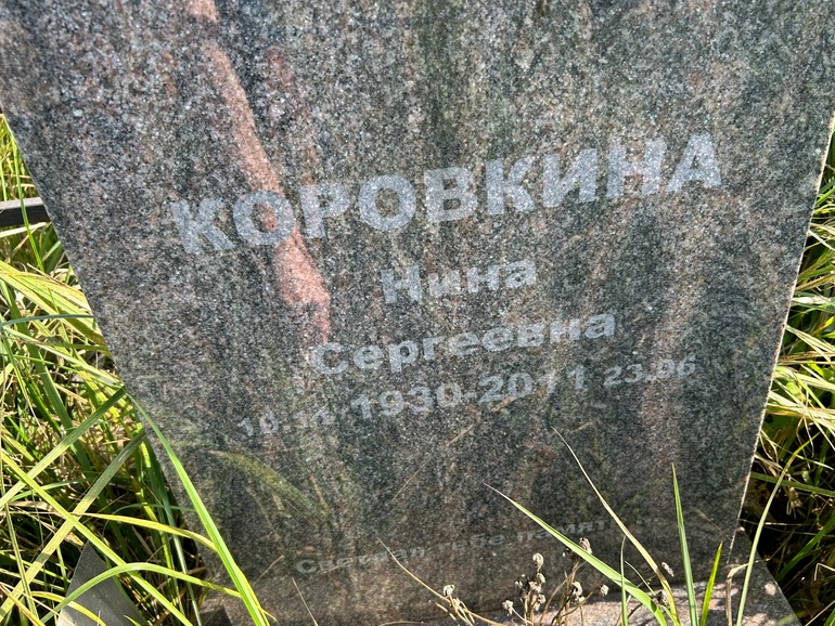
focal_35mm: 27
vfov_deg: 51.4
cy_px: 310
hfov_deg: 65.3
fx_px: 651
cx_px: 427
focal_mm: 5.7
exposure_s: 1/482
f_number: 1.5
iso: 50
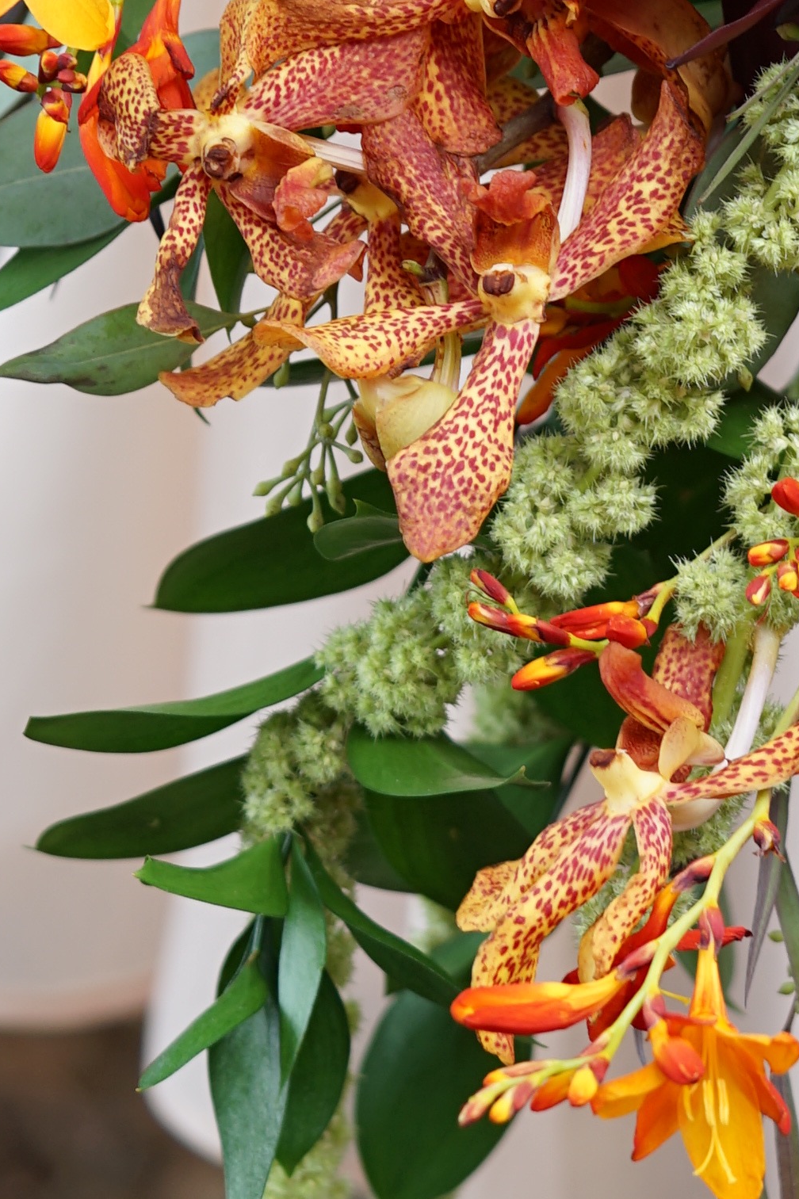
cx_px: 1106
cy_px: -109
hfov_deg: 3.8
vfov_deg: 5.8
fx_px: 11890
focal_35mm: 357
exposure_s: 1/100
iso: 100
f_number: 4
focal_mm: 90
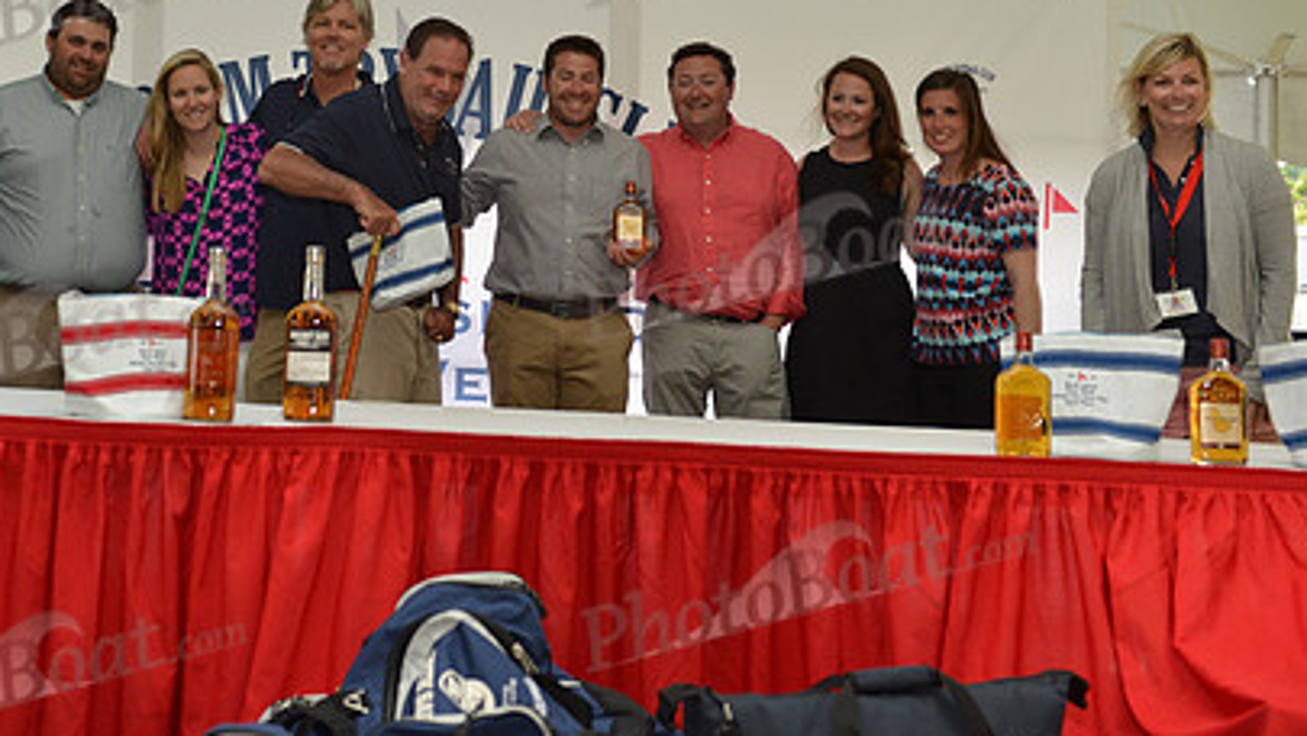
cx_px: 416
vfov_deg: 20.8
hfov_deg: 36.2
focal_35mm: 57
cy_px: 137
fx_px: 1976
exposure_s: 1/250
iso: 1600
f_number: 4.5
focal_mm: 38
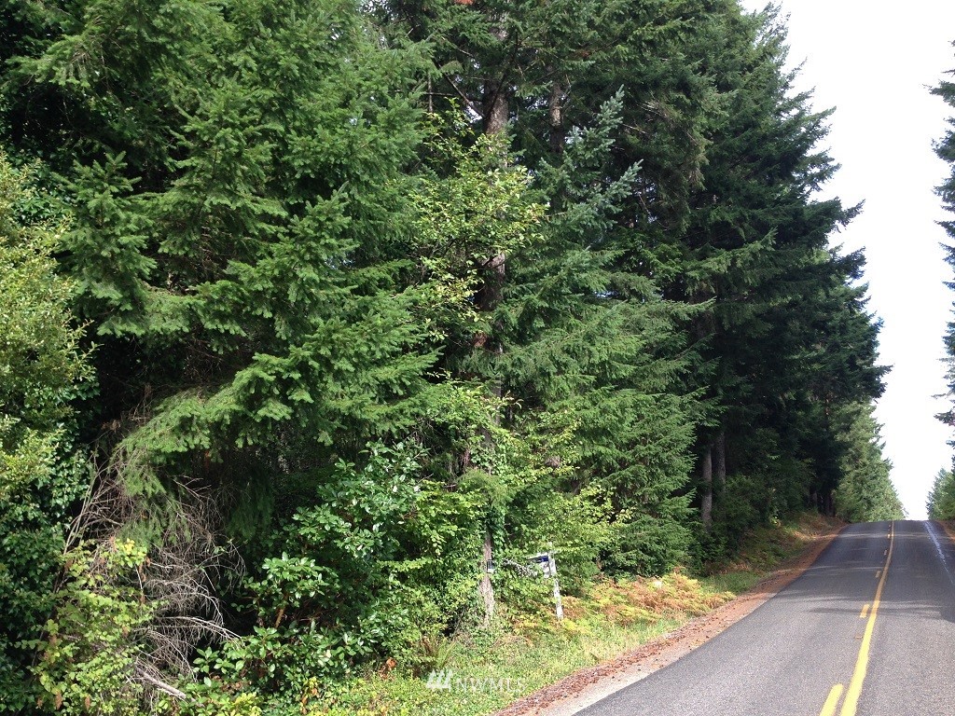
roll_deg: -0.2
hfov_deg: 55.4
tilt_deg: +15.2
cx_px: 478
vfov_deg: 42.9
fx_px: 910
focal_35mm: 33
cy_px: 358
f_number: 2.4
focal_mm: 4.12
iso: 50
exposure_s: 1/221
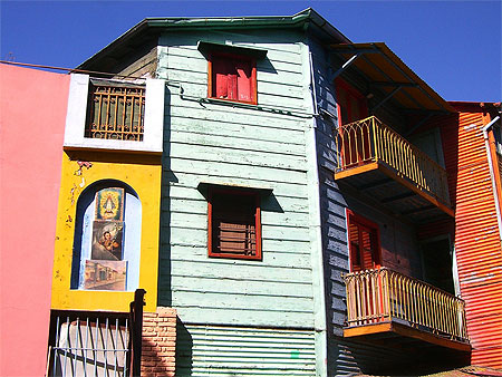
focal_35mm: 47
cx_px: 251
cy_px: 188
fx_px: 682
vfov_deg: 30.9
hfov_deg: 40.4
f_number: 4.8
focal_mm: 7.6
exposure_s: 1/640
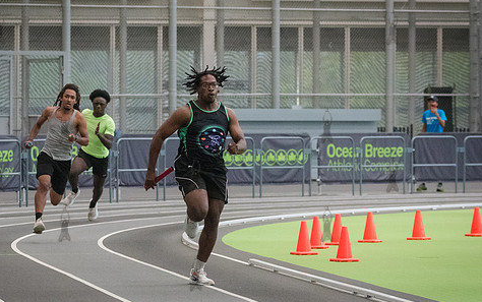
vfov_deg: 5.8
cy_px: 220
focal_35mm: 227
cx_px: 205
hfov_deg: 9.2
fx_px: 2984
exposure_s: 1/1000
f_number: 4
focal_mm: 100
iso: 6400
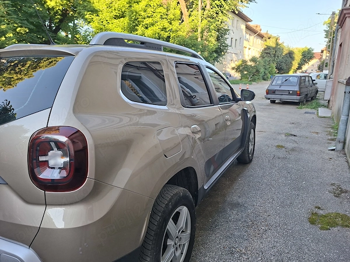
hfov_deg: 73.9
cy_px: 131
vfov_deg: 58.9
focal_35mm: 23
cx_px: 175
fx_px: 233
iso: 50
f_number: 1.8
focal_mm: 5.54
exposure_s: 1/114
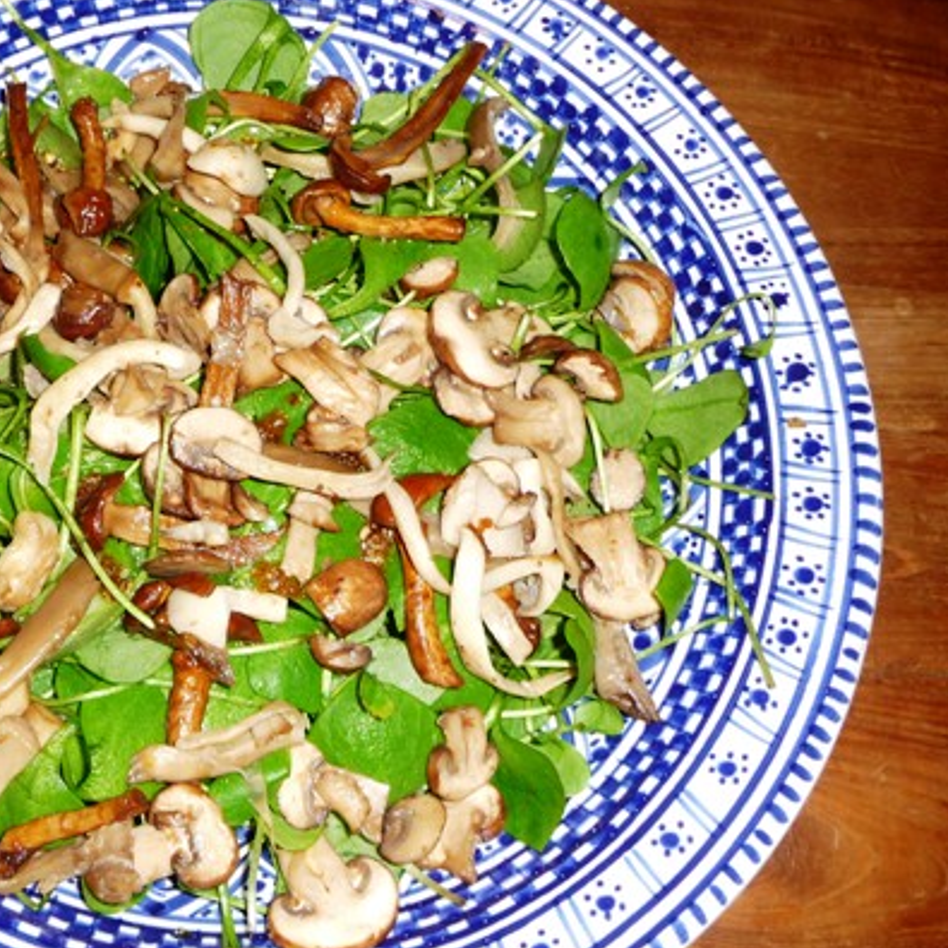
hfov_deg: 38.2
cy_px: 466
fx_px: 1332
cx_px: 235
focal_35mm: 43
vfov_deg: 39.2
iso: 100
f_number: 3.4
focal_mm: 5
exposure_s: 1/30
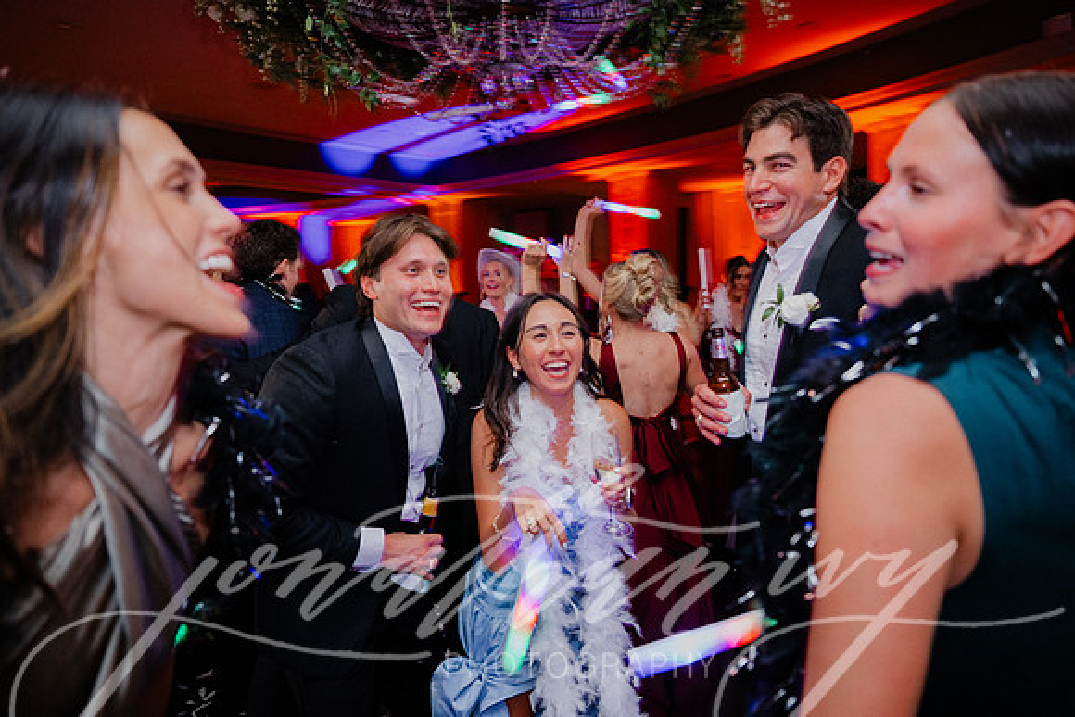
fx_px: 717
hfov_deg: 73.7
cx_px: 538
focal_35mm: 24
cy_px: 358
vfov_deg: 53.2
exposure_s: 1/50
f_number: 2.8
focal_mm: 24
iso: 2000
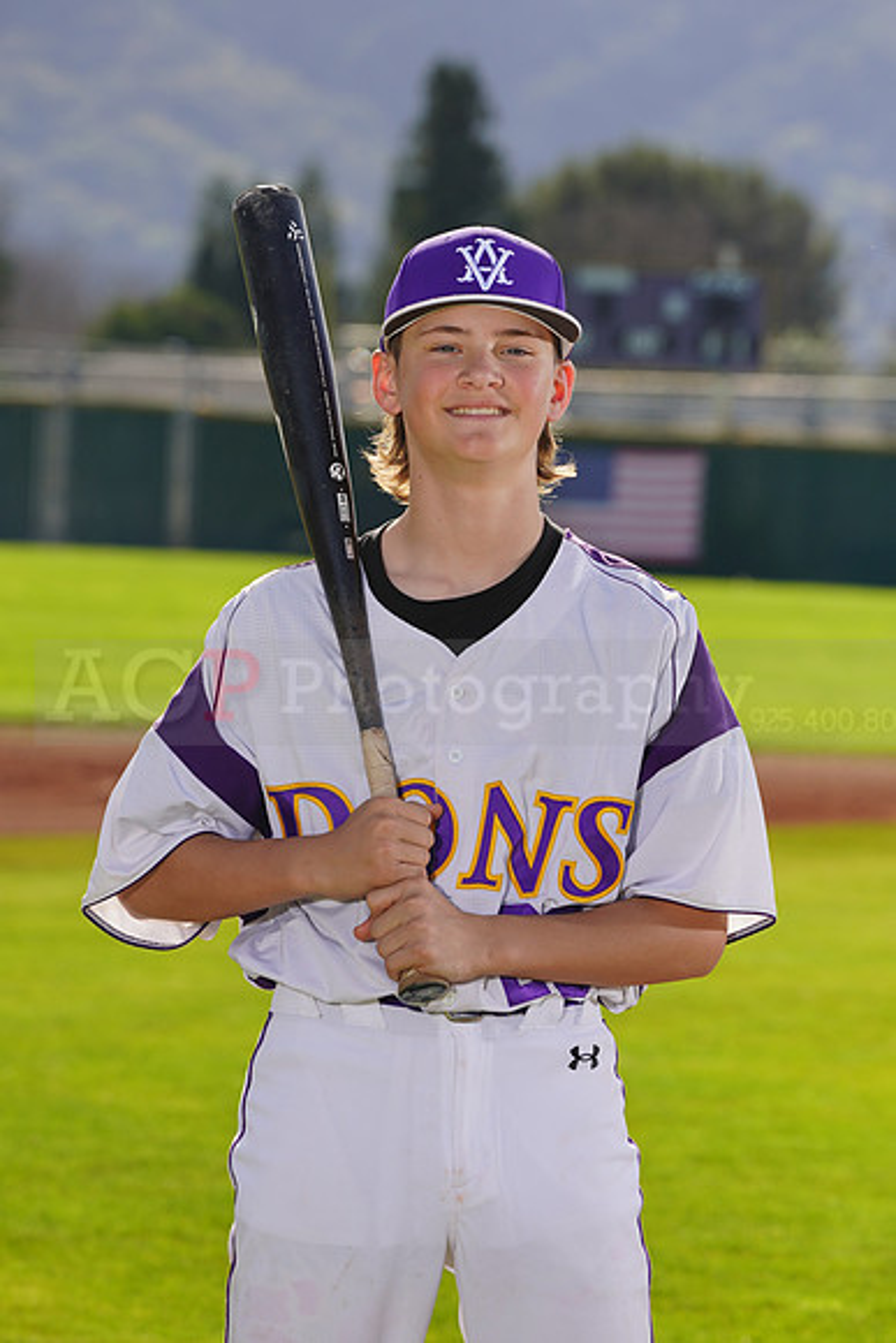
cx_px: 448
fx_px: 7909
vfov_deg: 9.7
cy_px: 672
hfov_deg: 6.5
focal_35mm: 212
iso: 100
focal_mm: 212
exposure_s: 1/250
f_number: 9
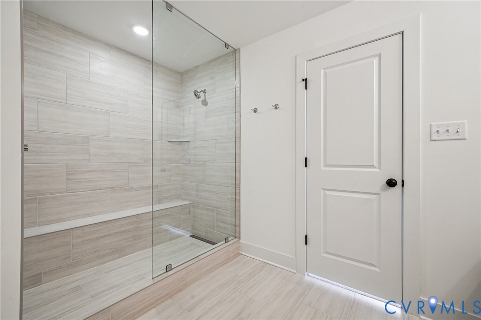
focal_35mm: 15
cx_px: 240
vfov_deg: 77.3
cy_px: 160
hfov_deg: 100.4
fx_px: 200
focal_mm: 15
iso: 125
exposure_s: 1/6
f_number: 8
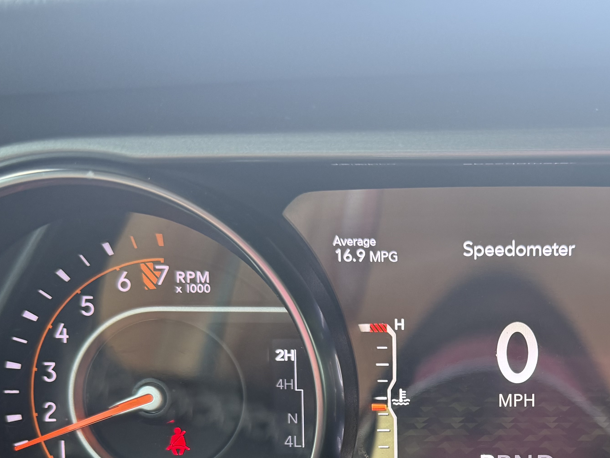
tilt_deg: -18.8
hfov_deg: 36.2
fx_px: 899
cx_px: 489
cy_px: 443
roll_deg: -0.7
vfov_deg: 27.2
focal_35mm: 51
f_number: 1.78
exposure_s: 1/121
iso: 160
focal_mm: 6.76
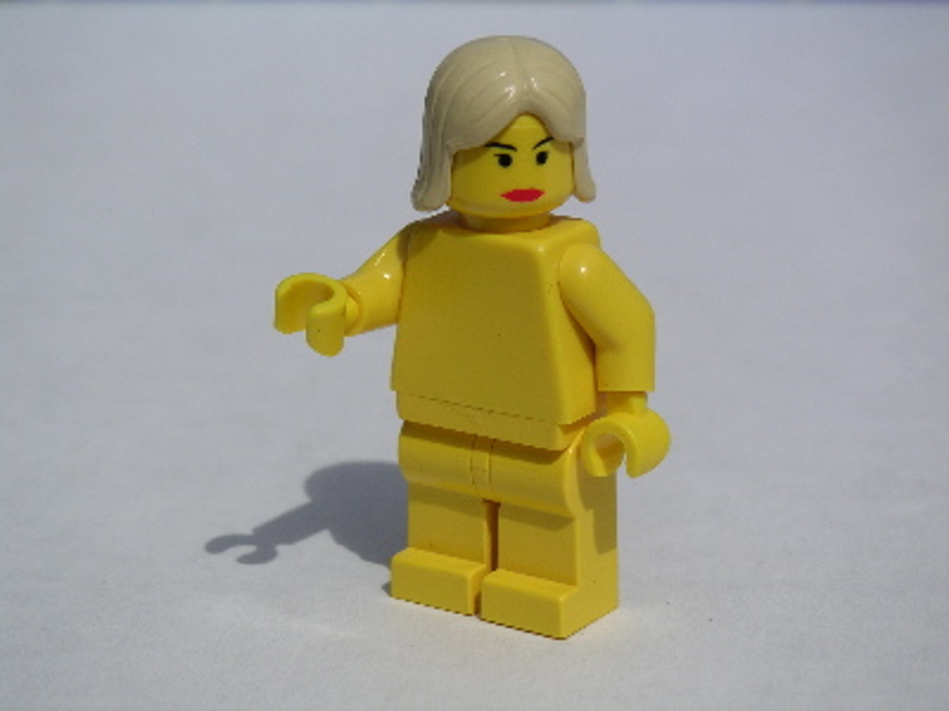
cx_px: 474
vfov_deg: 13.3
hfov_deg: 17.7
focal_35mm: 111
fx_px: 3043
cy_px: 356
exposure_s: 1/500
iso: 50
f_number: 8
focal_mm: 17.1
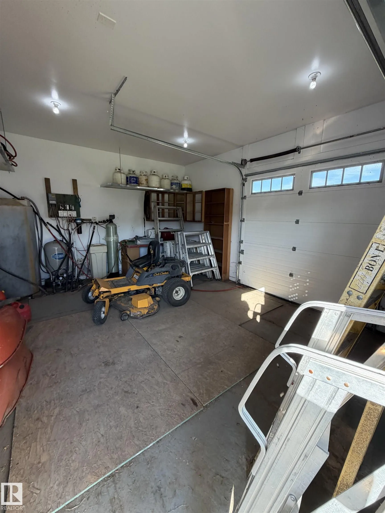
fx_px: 208
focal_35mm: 14
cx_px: 192
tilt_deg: -10.4
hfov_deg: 85.7
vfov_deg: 102.1
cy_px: 256
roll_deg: -2.4
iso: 125
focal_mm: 2.22
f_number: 2.2
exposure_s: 1/121
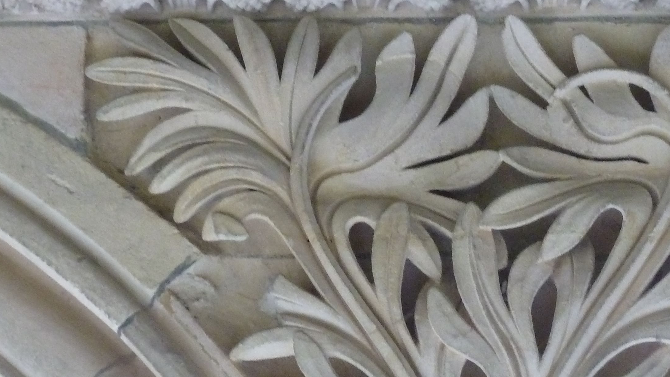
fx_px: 2558
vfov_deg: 8.4
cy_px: 278
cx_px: 524
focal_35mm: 144
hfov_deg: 14.8
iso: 400
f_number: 4.1
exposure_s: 1/13
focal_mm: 11.9
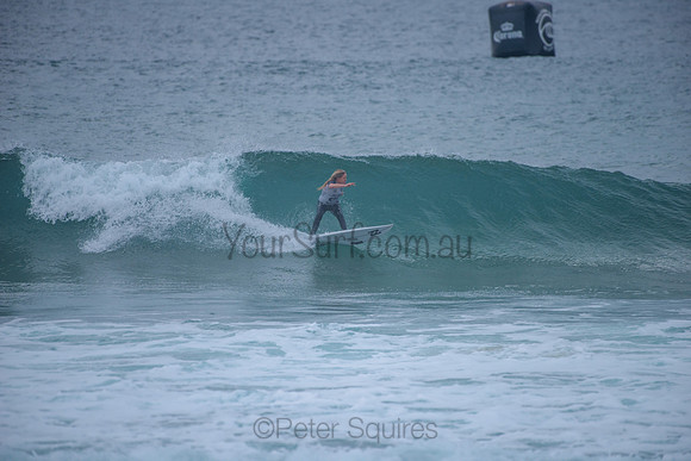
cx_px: 346
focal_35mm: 500
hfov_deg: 4.1
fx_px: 9599
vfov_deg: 2.8
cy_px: 230
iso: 320
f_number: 5.6
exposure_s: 1/2000
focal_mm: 500
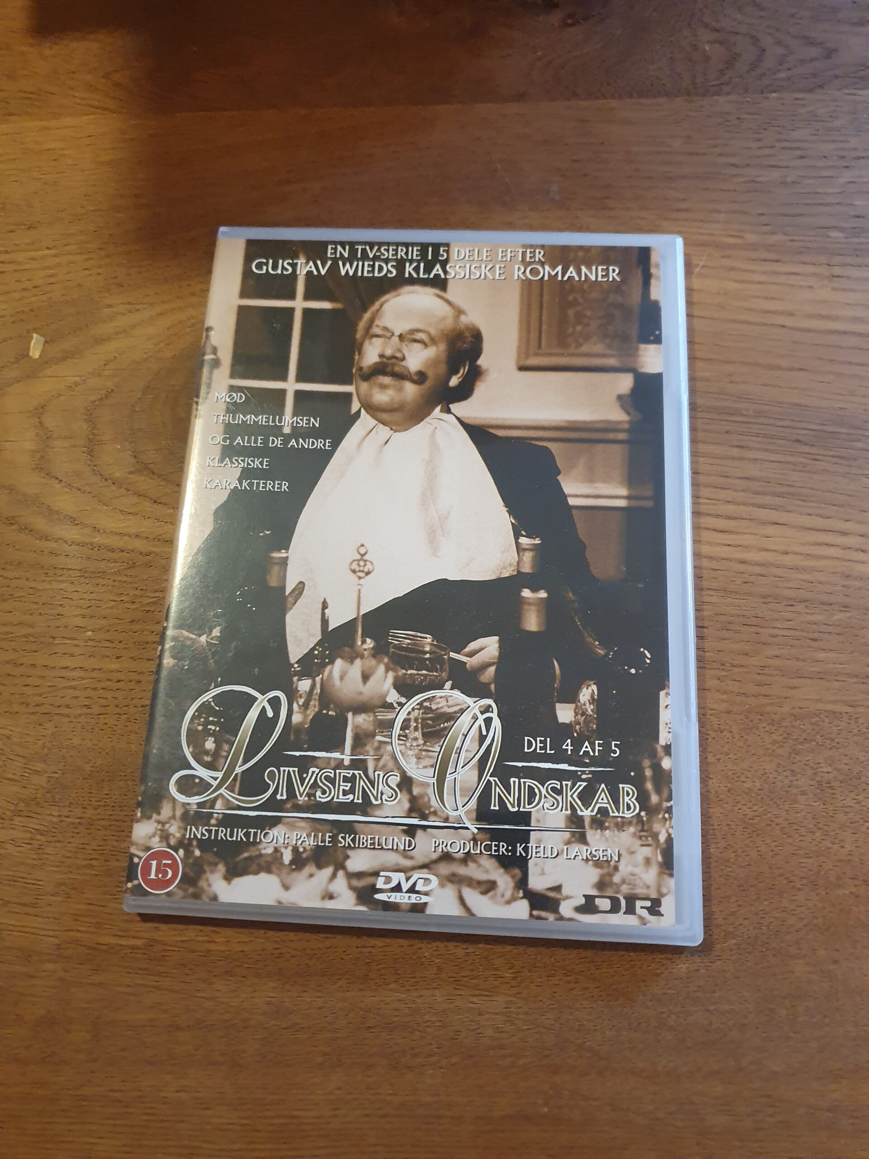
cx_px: 434
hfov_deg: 53.1
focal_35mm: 26
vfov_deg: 67.3
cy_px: 580
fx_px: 870
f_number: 1.5
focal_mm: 4.32
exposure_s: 1/50
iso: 400
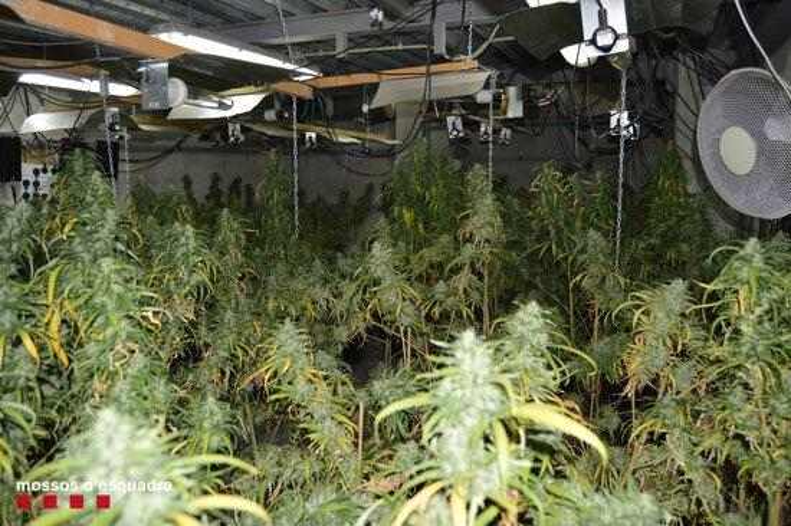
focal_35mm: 27
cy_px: 263
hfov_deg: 67.4
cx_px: 396
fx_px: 593
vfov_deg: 47.9
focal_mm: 18
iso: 400
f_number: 4
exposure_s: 1/100
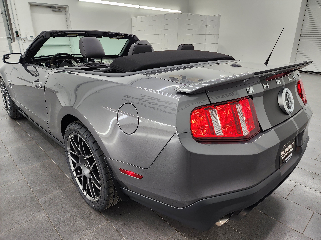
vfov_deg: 58.9
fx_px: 213
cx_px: 160
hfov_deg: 73.9
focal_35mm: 23
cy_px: 120
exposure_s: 1/54
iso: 40
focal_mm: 6.4
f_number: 1.8
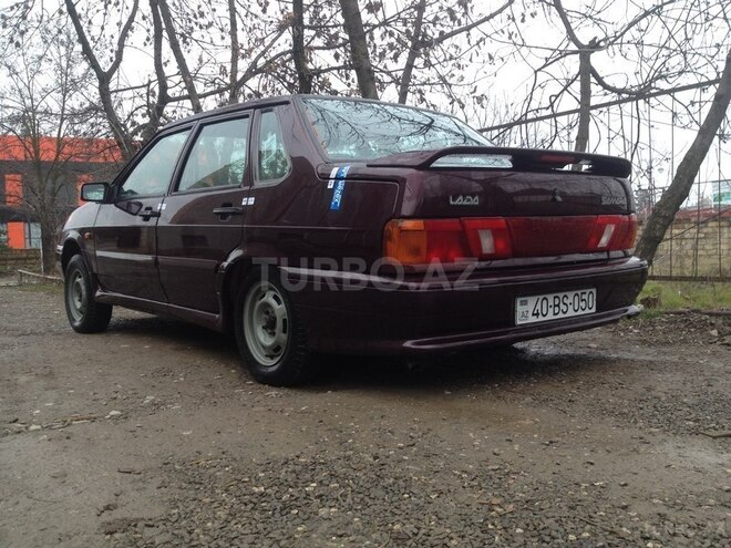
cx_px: 366
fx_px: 739
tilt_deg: -3.7
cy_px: 274
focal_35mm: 35
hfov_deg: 52.6
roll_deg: +1.1
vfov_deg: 40.7
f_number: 2.4
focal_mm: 4.28
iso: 50
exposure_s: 1/60
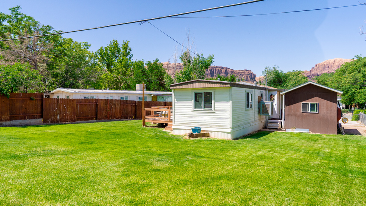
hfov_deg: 75.0
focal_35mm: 25
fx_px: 238
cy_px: 99
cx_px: 188
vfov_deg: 46.7
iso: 200
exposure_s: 1/8000
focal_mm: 22.5
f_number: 4
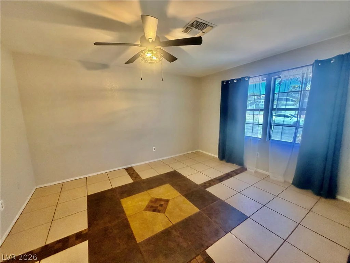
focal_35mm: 14
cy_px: 132
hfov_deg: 102.1
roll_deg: +1.6
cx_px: 175
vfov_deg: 85.7
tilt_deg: -5.7
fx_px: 142
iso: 250
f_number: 2.2
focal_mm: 2.22
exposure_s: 1/60
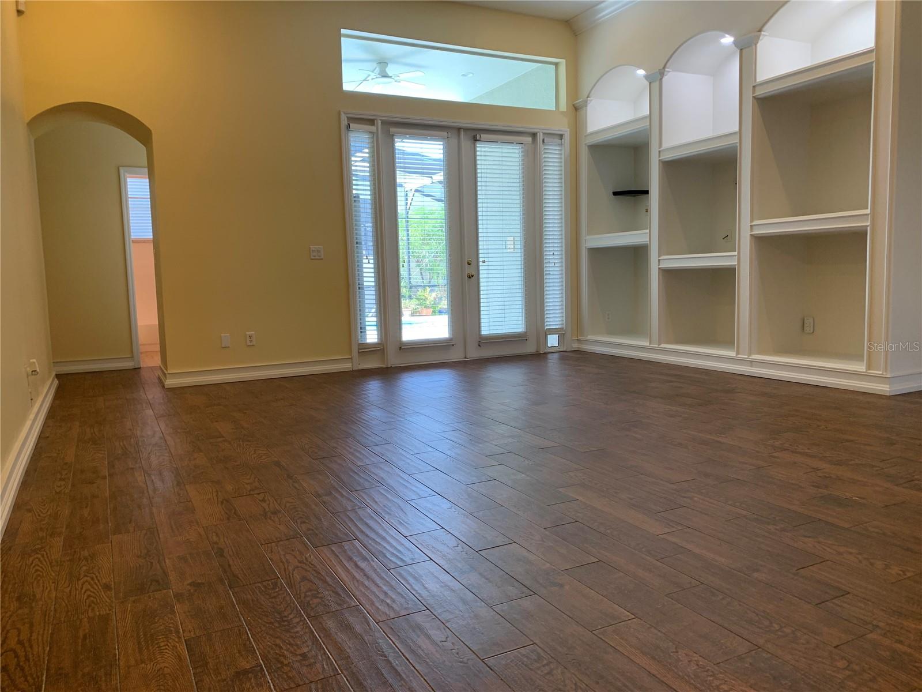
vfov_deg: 53.1
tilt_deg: -8.5
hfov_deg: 67.3
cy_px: 346
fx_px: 693
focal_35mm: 26
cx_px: 461
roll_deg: +1.5
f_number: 1.8
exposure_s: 1/60
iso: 64
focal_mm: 4.25
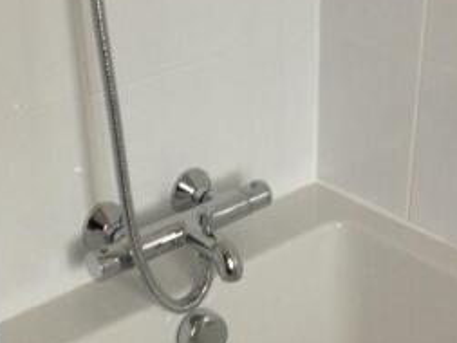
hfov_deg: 25.6
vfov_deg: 19.3
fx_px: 1004
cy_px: 254
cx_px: 254
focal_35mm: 76
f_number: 2.4
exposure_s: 1/60
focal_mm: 4.13
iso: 64
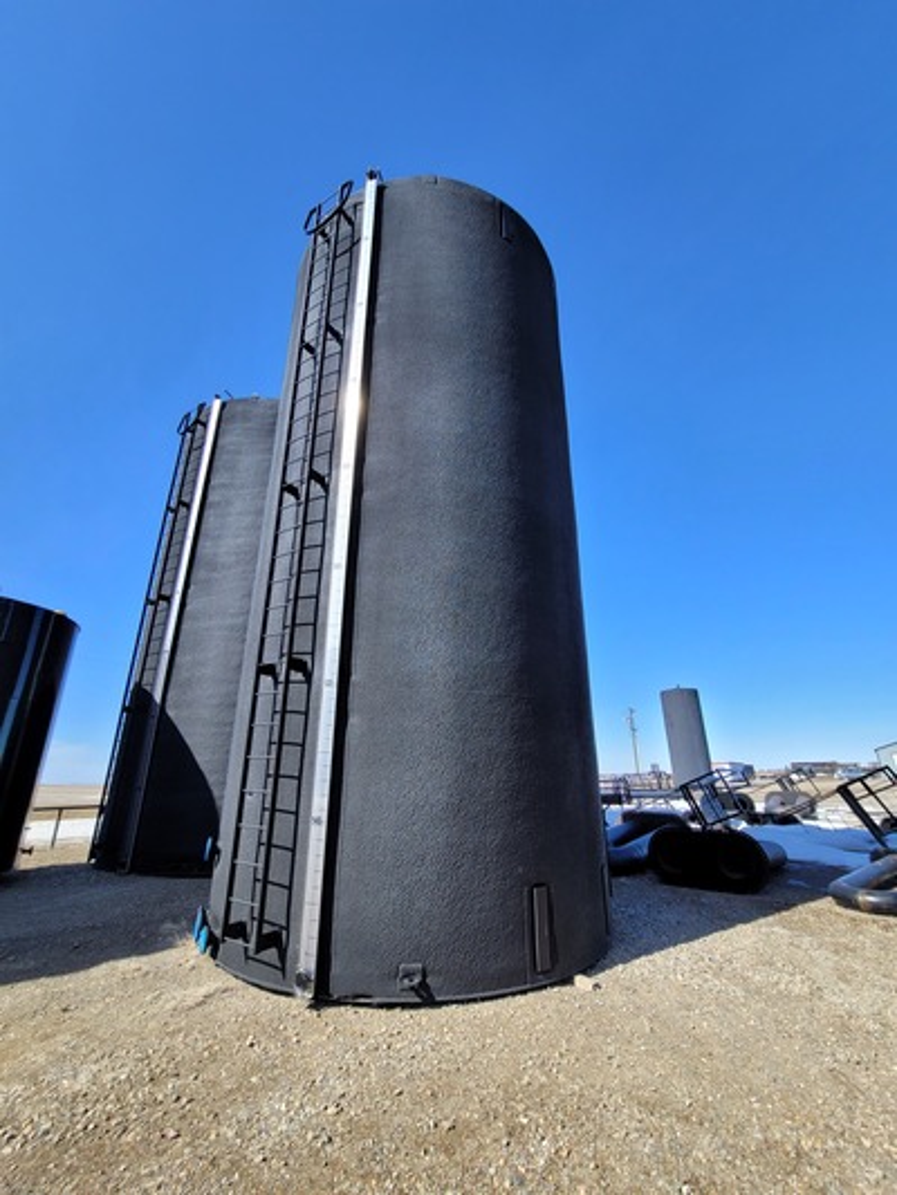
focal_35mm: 13
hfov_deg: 89.9
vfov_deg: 106.2
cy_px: 598
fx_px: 449
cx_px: 448
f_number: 2.2
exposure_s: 1/1170
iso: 64
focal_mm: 2.2
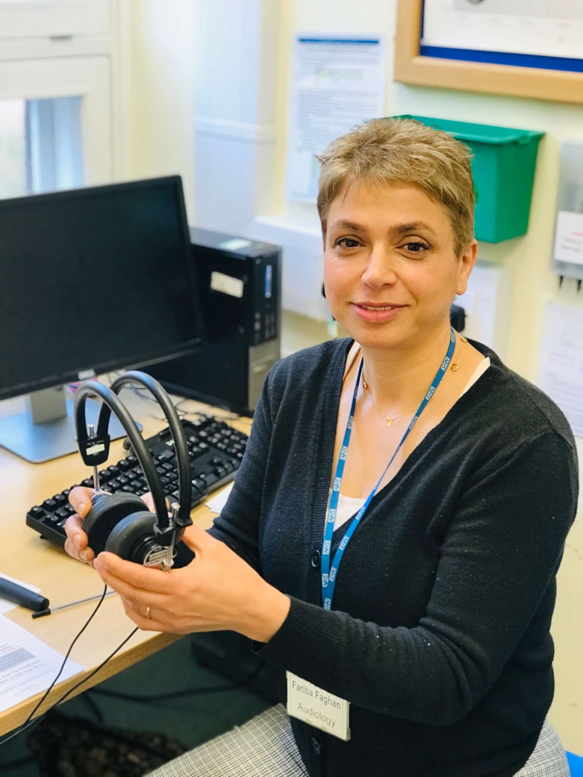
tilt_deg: -19.3
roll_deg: -3.0
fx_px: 1280
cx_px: 292
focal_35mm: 57
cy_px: 388
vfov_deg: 33.8
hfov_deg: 25.7
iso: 100
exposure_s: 1/50
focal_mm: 6.6
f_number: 2.8
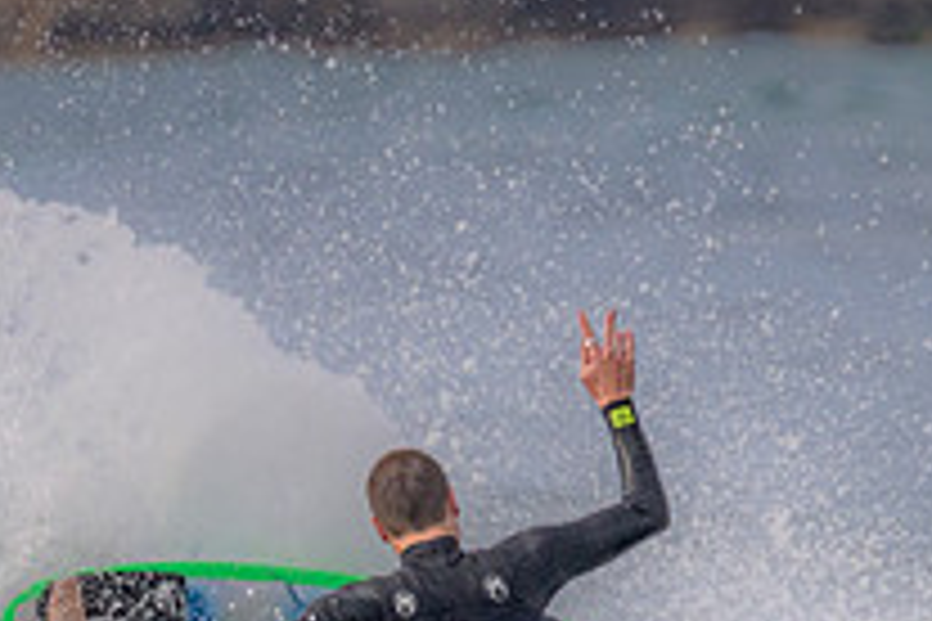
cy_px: 675
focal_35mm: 2580
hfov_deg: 0.8
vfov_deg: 0.5
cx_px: 548
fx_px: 66788
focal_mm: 800
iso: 1250
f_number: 11
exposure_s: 1/2000
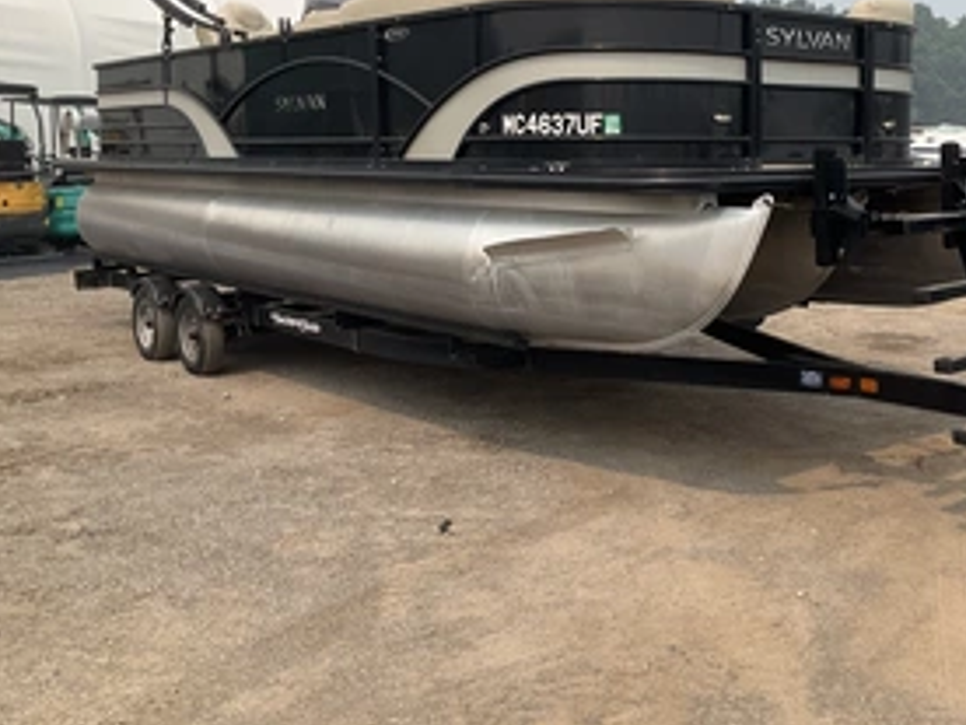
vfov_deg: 34.1
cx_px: 686
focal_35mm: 42
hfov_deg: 43.8
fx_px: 1172
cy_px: 245
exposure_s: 1/2058
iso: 25
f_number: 1.8
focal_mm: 3
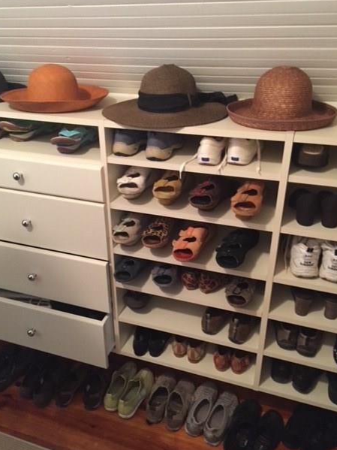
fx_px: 403
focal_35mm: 31
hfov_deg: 45.4
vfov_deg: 58.4
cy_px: 225
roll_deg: +0.4
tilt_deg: -28.9
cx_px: 164
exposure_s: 1/15
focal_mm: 4.15
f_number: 2.2
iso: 500
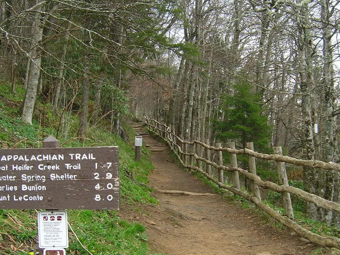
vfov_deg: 24.0
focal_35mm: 61
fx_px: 599
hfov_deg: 31.6
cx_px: 199
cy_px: 152
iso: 50
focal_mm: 5.7
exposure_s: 1/41.2
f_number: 2.9
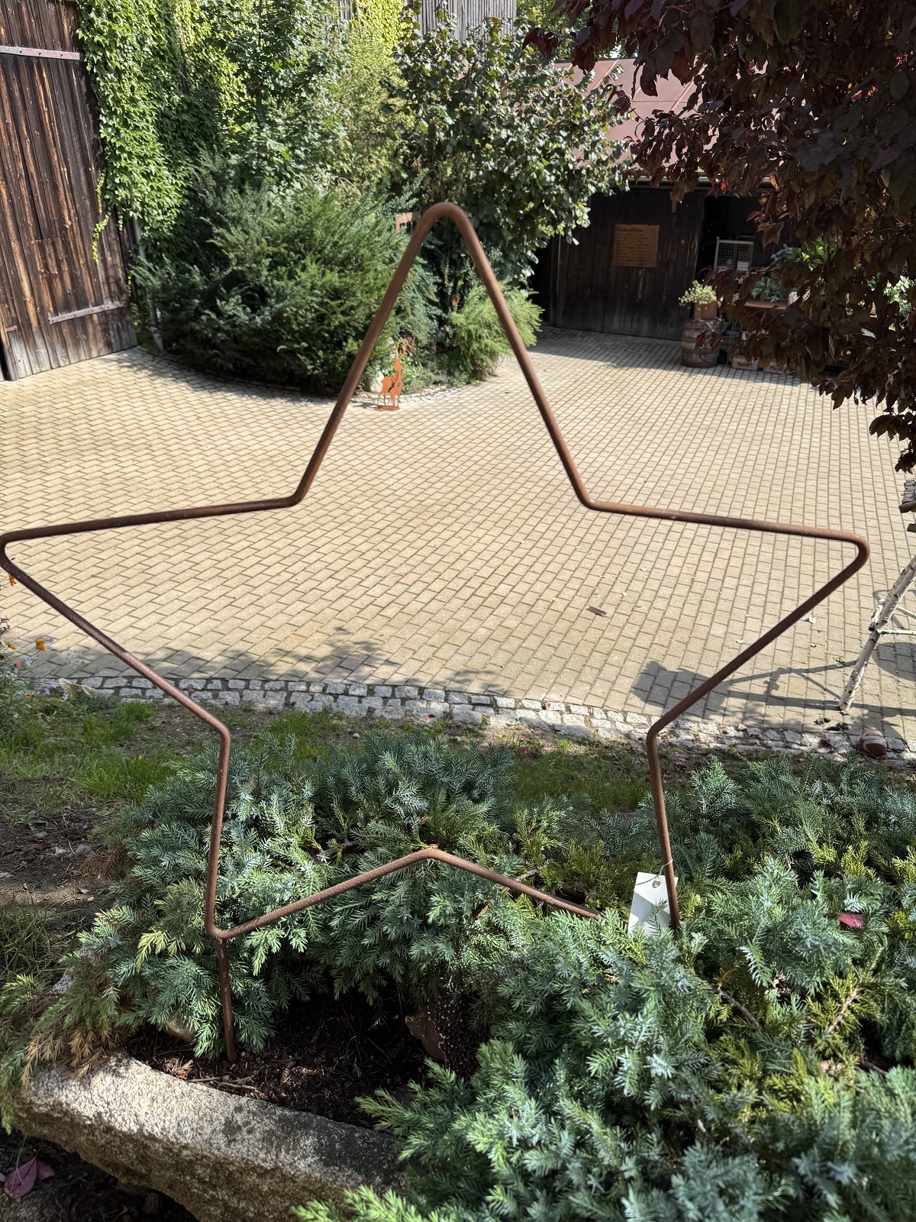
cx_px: 458
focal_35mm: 24
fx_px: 847
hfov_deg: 56.8
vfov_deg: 71.6
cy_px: 611
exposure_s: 1/2105
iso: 80
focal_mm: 6.76
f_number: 1.78
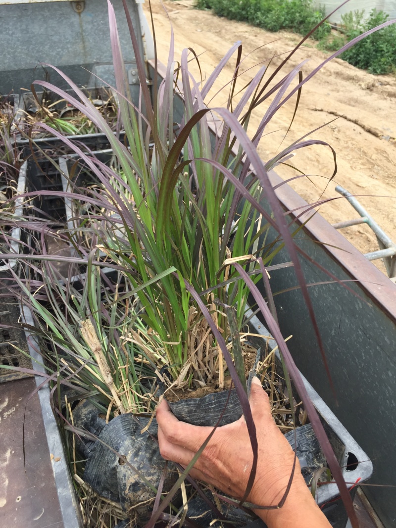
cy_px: 264
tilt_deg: -36.6
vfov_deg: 61.7
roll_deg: -0.9
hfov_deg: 48.2
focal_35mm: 29
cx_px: 198
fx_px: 442
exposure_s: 1/682
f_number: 2.2
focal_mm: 4.15
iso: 32
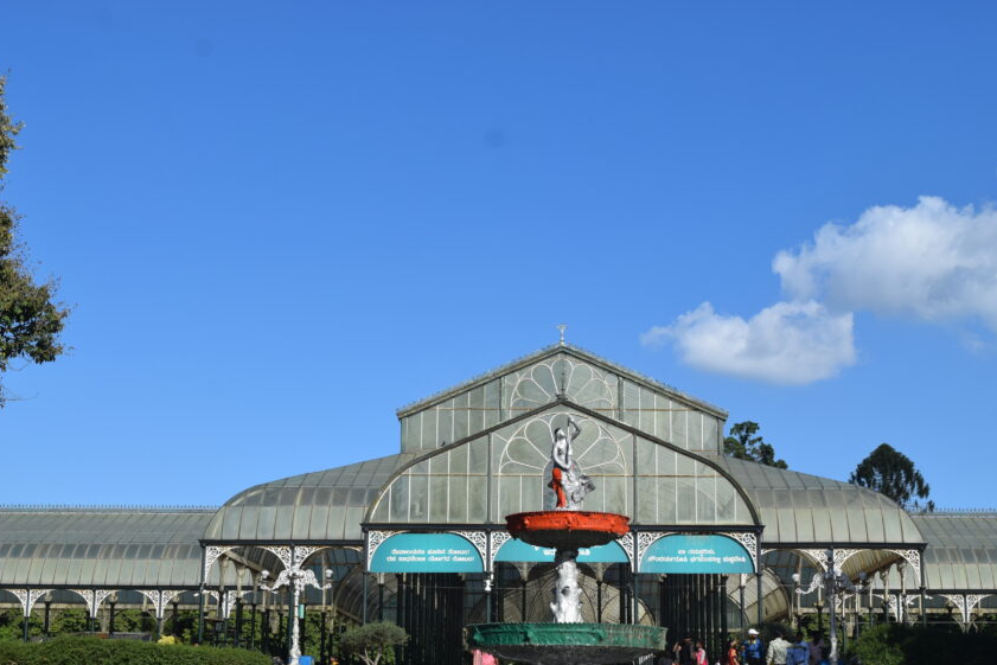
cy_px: 394
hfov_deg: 35.3
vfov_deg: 23.9
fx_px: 1568
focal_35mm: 57
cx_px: 539
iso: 200
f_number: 10
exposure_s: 1/400
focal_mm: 31
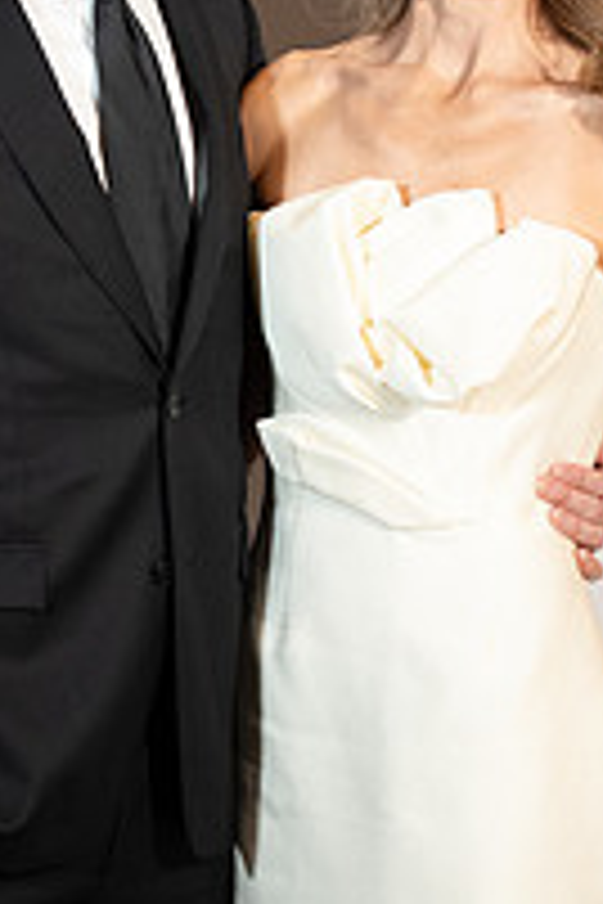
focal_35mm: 157
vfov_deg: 13.1
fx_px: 3944
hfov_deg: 8.7
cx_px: 162
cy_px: 391
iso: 1600
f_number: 2.8
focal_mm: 70
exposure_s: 1/200
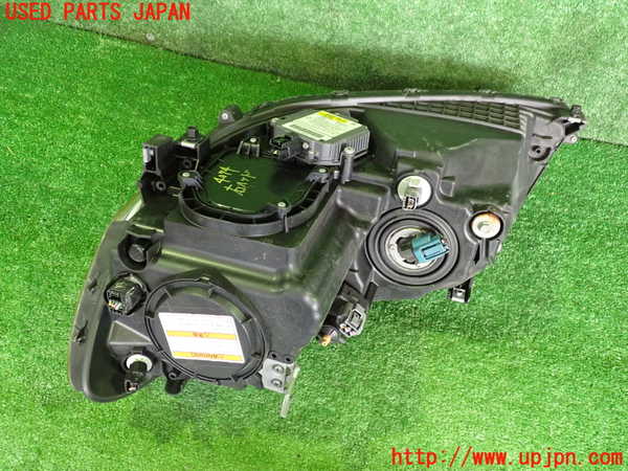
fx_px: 544
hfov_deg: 60.0
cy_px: 236
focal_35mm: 30
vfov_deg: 46.8
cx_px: 314
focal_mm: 5.4
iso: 800
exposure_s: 1/30
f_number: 2.3
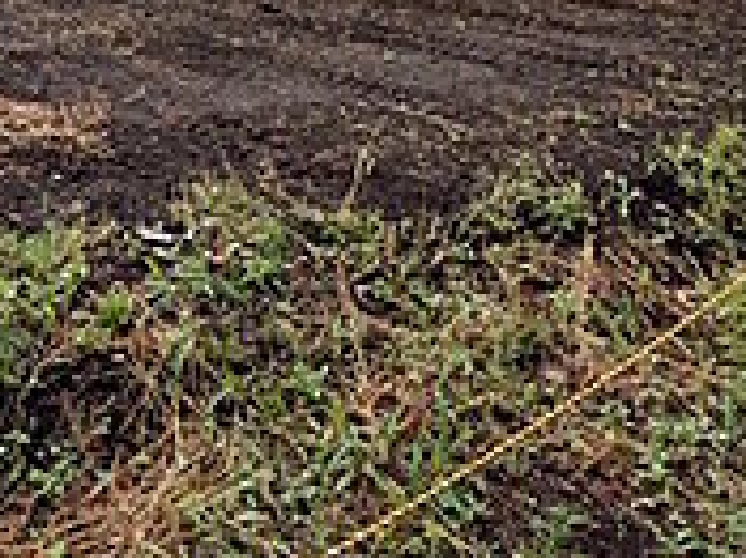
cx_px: 60
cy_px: -141
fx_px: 1034
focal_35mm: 48
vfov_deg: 26.3
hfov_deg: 36.9
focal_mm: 1.83
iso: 50
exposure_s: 1/2833
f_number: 2.2
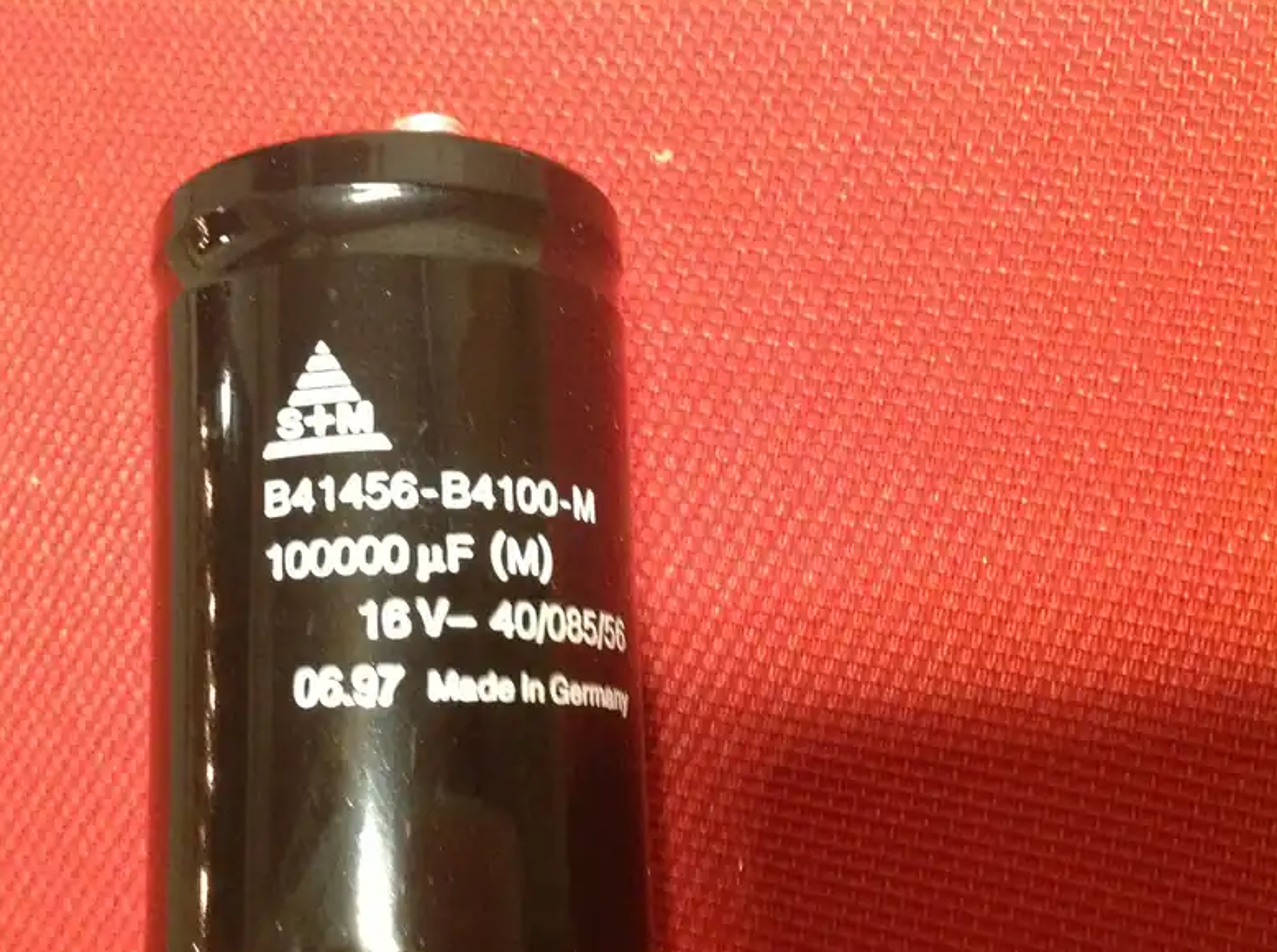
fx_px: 1656
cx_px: 473
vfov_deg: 31.9
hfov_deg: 41.8
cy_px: 604
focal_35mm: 45
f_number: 2.4
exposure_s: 1/15
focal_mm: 4.28
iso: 640
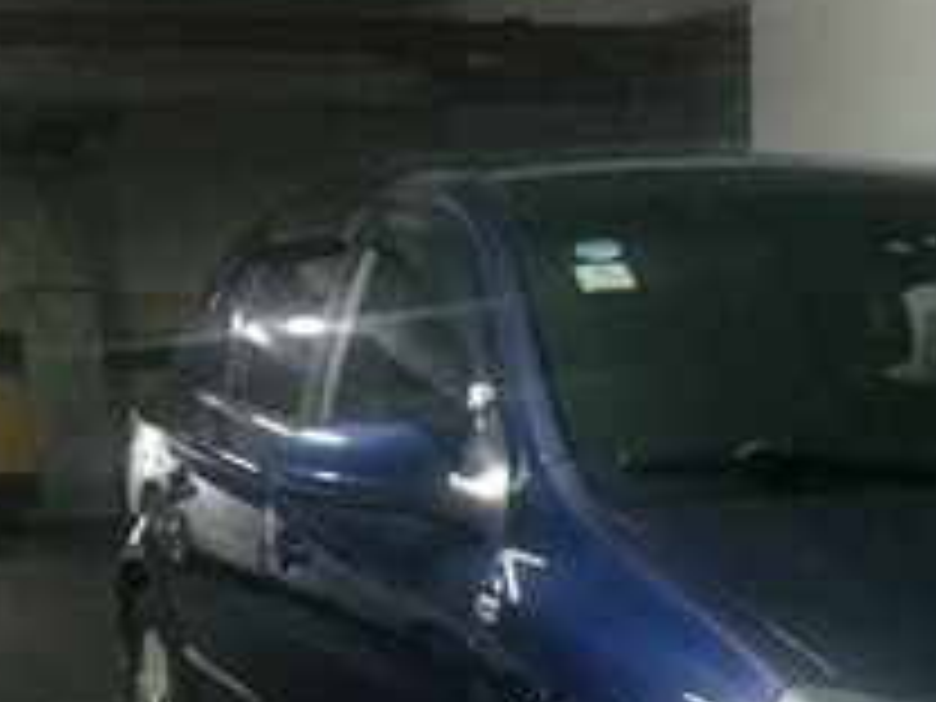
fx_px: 2488
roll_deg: -0.5
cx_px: 693
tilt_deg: -14.4
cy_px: 902
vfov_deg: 15.3
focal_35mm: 92
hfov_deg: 21.1
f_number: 2.2
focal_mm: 4.15
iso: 1000
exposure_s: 1/17
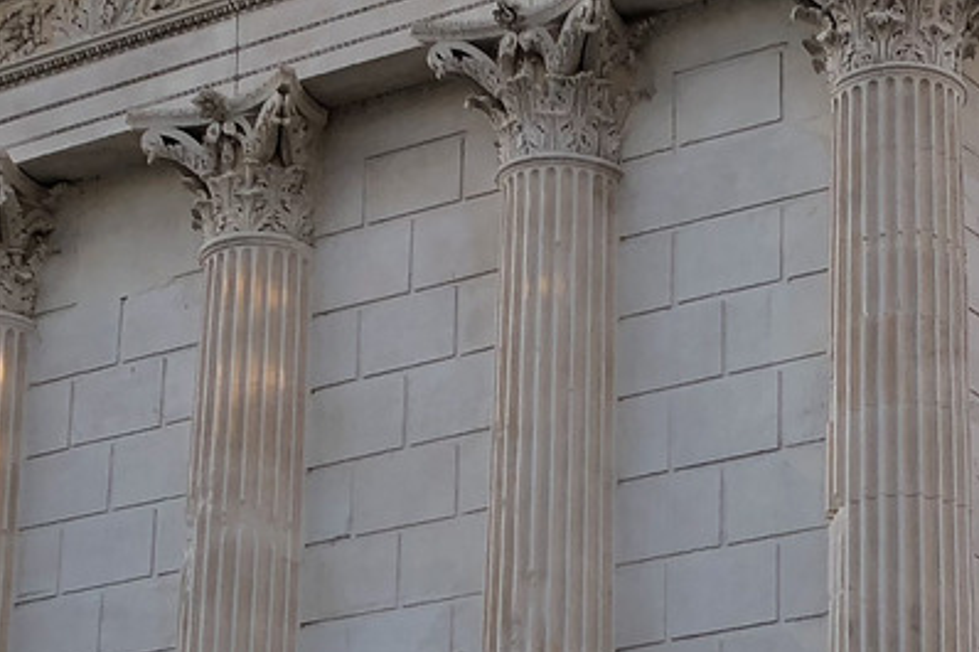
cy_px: 667
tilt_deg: +17.8
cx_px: 679
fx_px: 3180
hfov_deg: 17.4
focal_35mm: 117
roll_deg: -0.5
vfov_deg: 11.6
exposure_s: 1/163
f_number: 1.8
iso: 20
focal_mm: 4
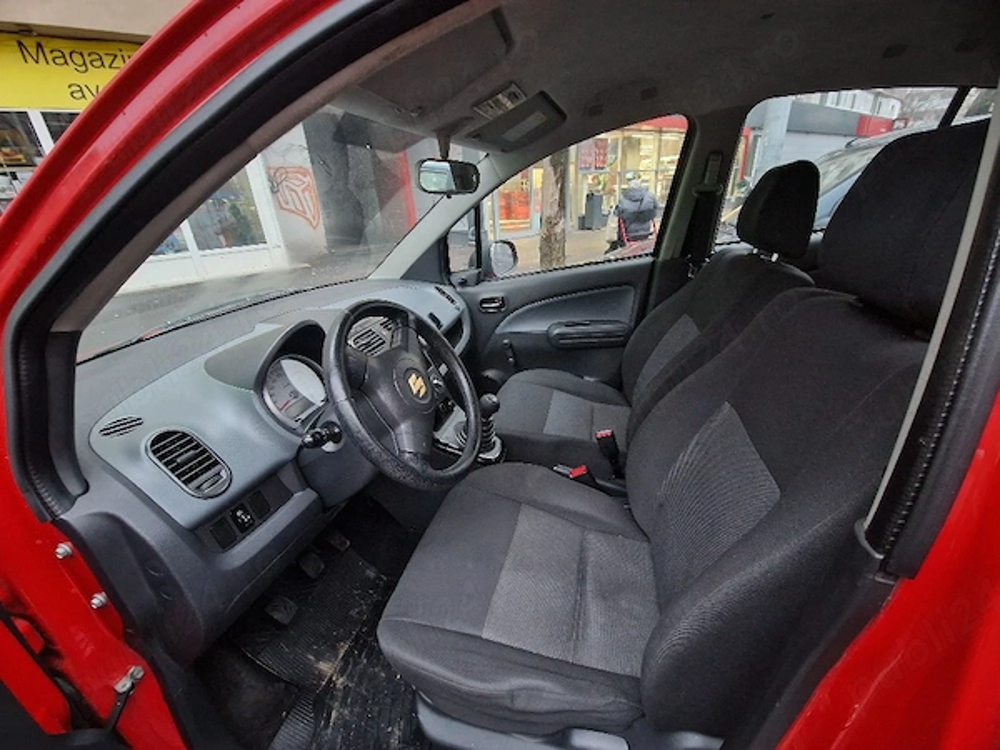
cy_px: 375
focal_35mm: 13
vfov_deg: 89.9
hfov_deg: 106.2
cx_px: 500
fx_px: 376
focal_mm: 2.2
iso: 800
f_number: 2.2
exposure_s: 1/25
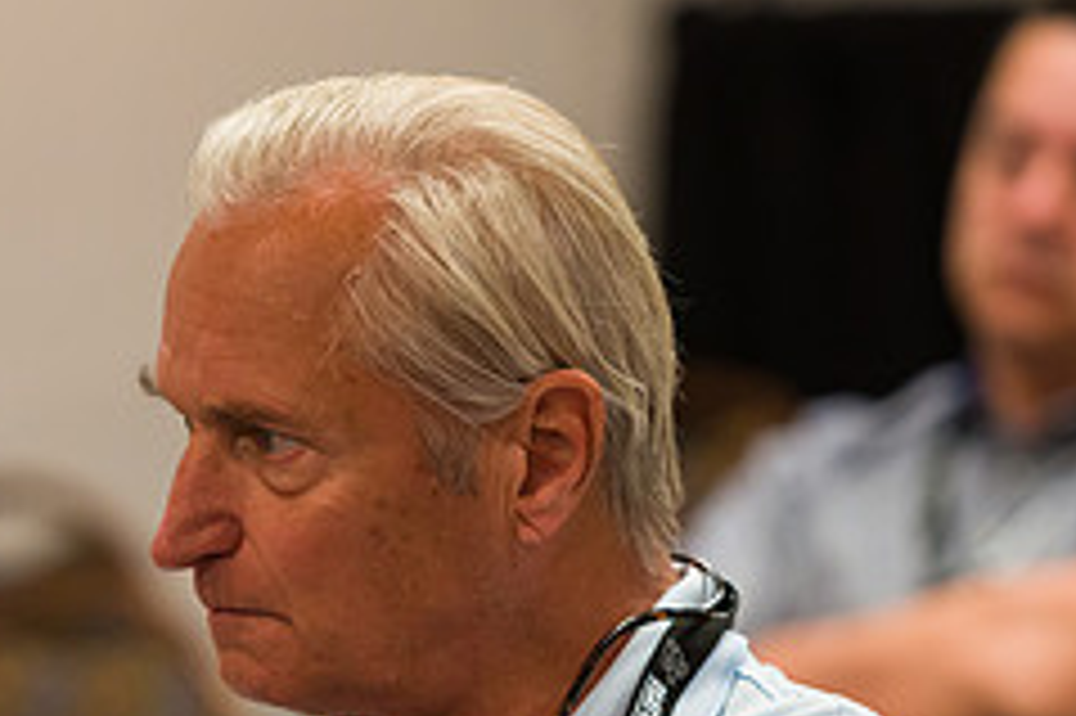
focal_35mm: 401
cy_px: 644
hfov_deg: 5.1
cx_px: 230
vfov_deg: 3.4
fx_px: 11977
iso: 2500
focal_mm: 165
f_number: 3.2
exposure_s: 1/125
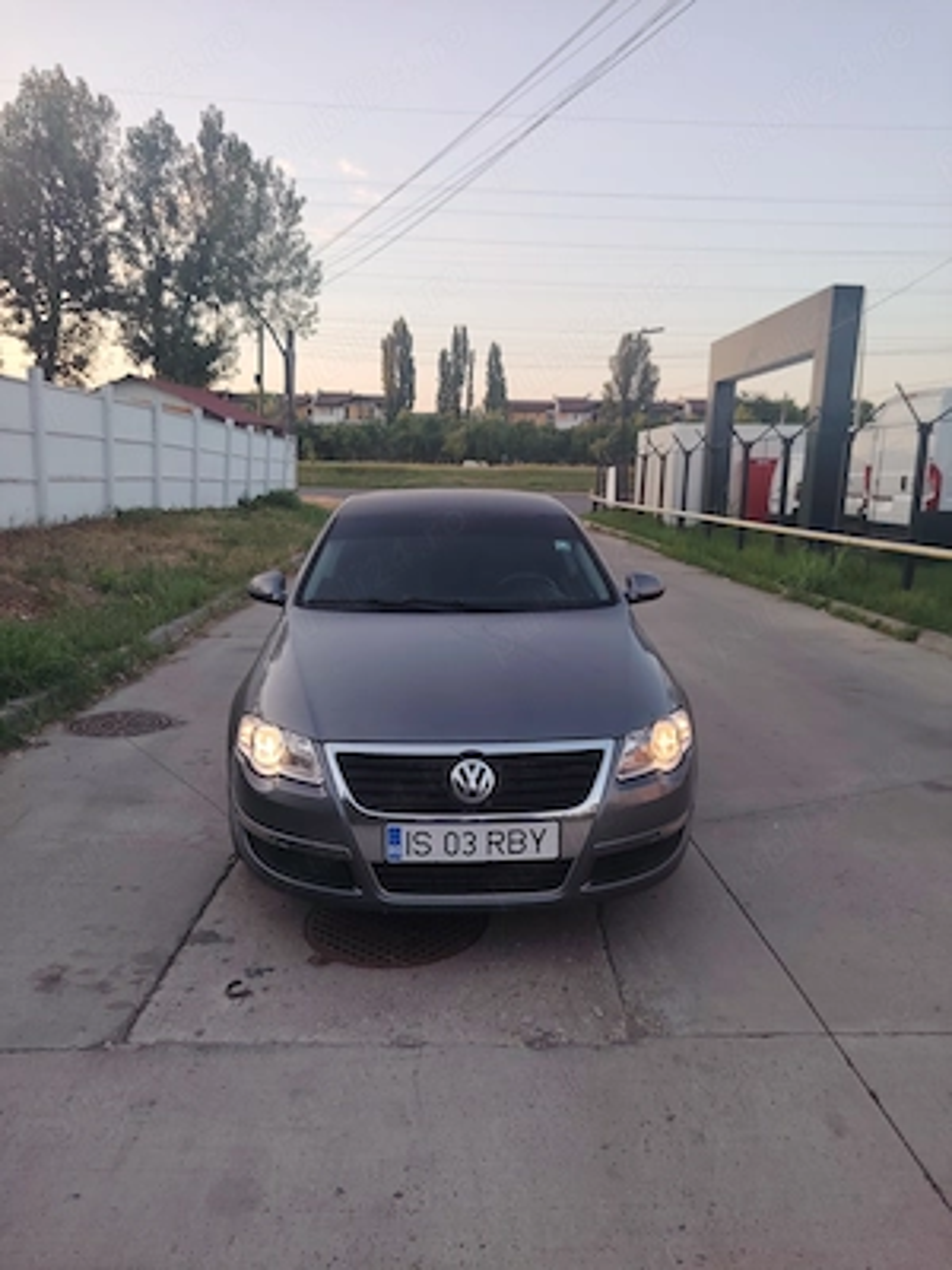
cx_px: 476
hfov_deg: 56.8
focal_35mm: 24
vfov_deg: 71.6
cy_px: 635
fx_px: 880
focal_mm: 5.25
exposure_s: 1/100
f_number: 1.75
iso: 126
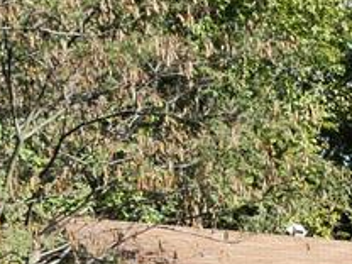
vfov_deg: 9.2
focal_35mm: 154
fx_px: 1566
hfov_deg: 11.7
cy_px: 487
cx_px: 678
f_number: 7.1
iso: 800
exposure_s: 1/320
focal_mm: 10
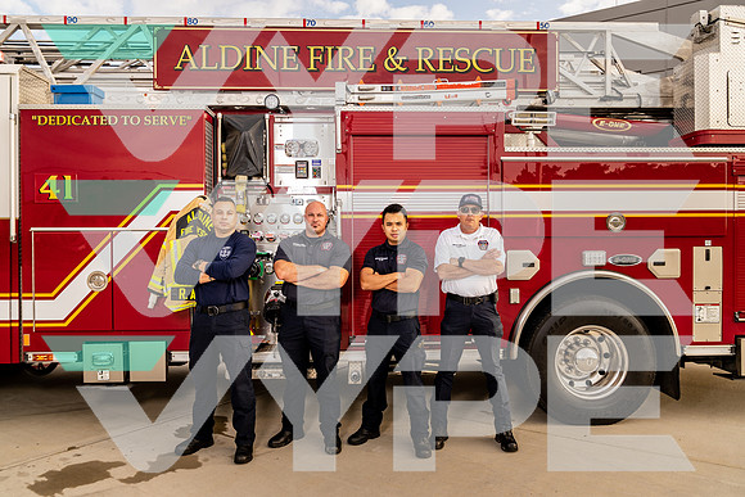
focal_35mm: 27
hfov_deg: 67.2
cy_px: 248
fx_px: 561
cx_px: 372
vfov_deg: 47.8
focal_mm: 27
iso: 160
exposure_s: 1/250
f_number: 5.6
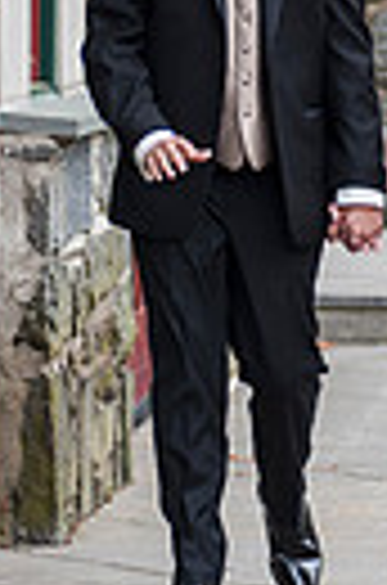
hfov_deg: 3.5
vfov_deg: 5.3
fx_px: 6306
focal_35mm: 389
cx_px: 254
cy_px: 58
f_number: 3.2
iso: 200
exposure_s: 1/800
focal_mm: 112
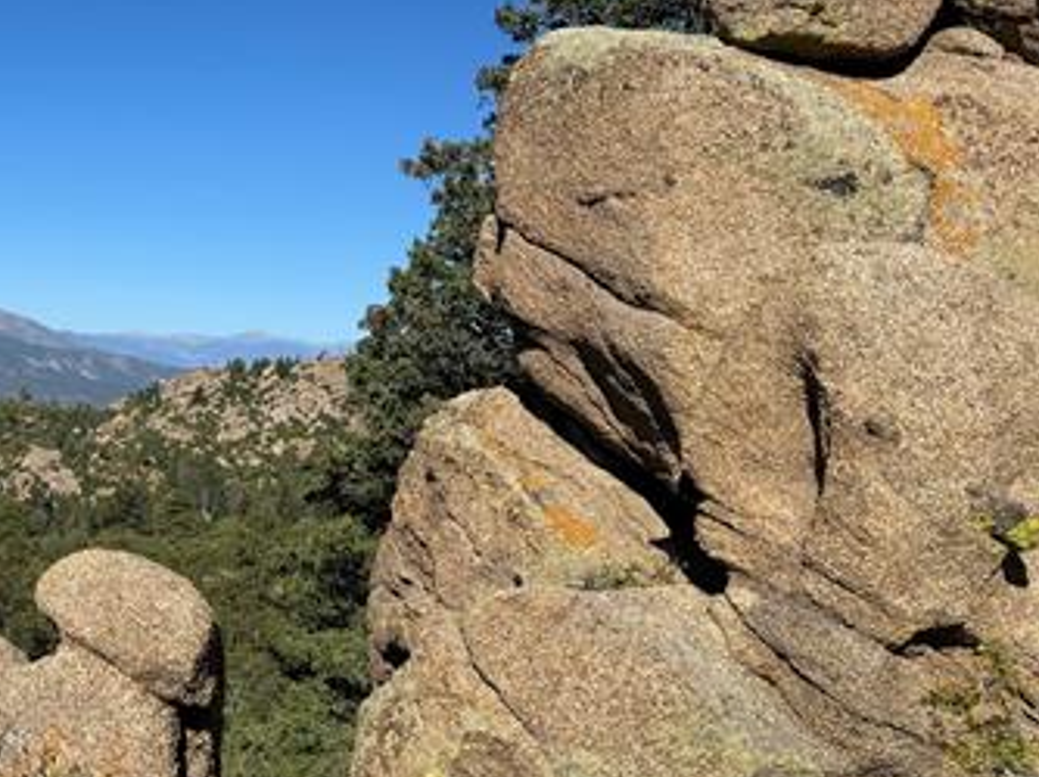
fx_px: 1380
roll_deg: -3.5
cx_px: 47
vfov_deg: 31.4
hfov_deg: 37.7
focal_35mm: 46
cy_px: 329
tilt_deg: +0.0
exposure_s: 1/5814
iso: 80
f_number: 1.78
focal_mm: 6.76
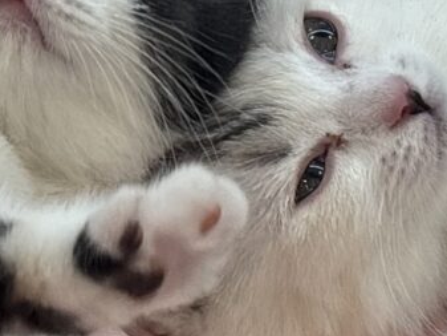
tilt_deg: -31.0
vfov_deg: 8.0
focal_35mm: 185
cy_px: 23
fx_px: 2390
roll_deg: -7.4
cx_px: 106
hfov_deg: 10.7
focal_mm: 5.96
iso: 50
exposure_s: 1/100
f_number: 1.6
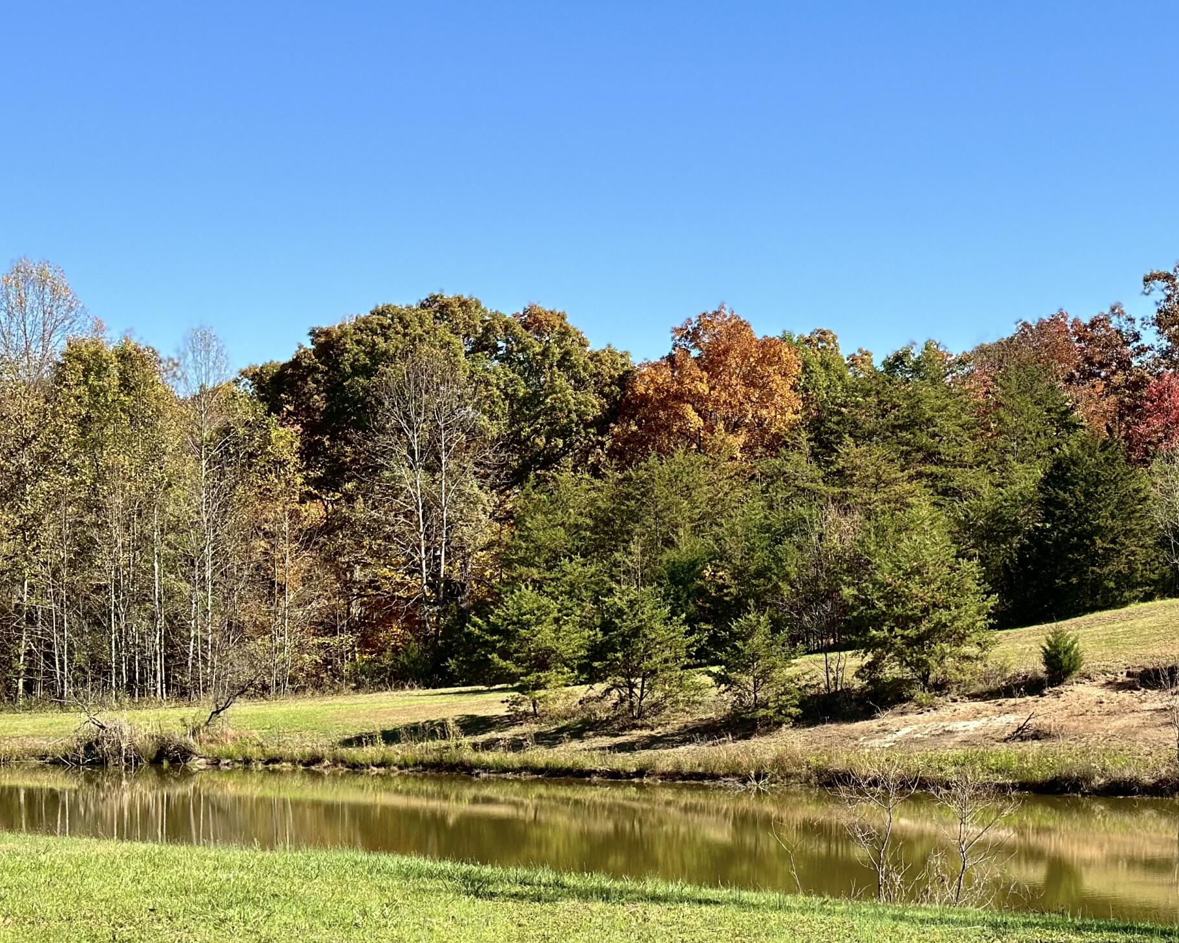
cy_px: 701
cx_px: 799
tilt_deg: -1.3
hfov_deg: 24.6
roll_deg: -0.1
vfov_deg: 19.8
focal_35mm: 77
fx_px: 2687
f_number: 1.78
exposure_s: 1/3058
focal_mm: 6.86
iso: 80
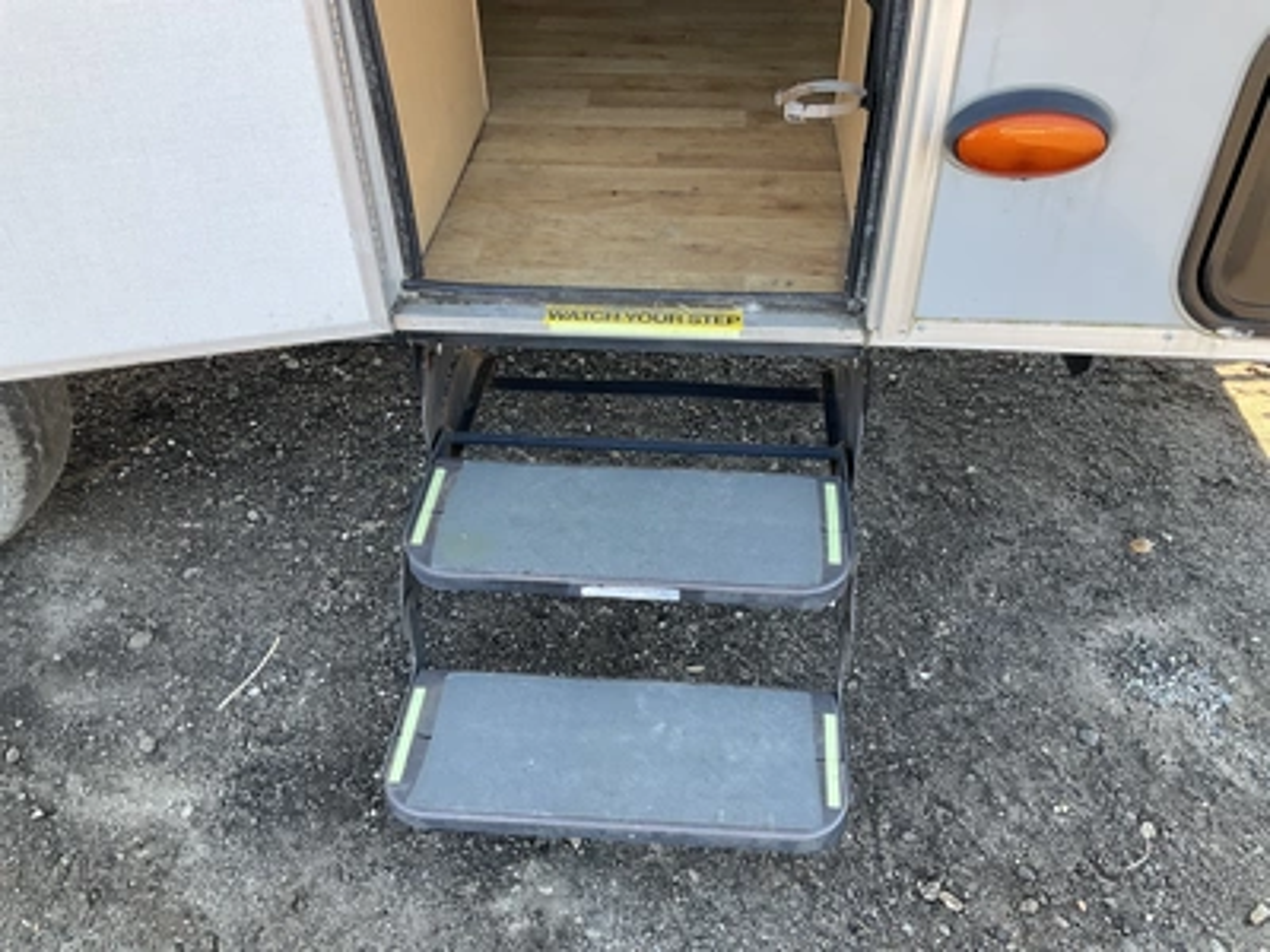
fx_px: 1064
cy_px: 476
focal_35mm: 29
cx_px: 635
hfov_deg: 61.7
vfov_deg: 48.2
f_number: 1.8
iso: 32
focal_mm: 3
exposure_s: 1/122
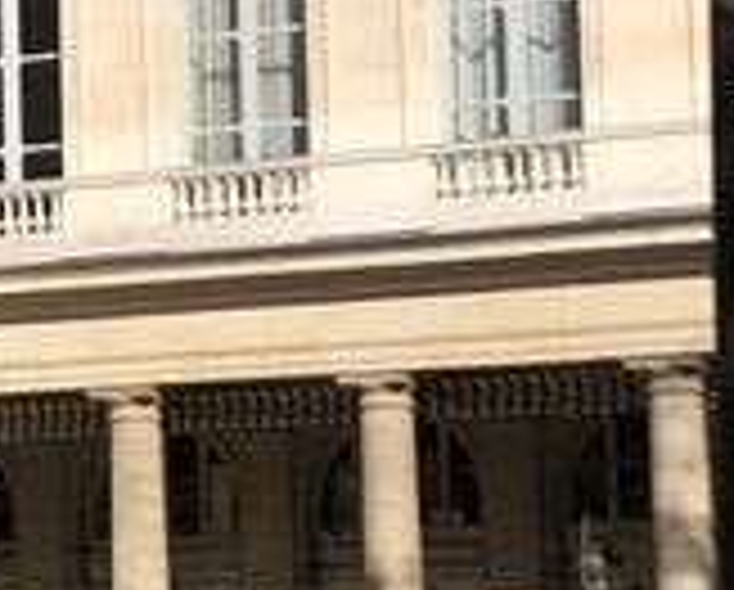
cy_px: 108
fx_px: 4374
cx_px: -428
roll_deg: +1.6
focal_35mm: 201
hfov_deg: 9.3
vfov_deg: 7.7
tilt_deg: +7.8
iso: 20
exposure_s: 1/2208
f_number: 1.8
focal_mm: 4
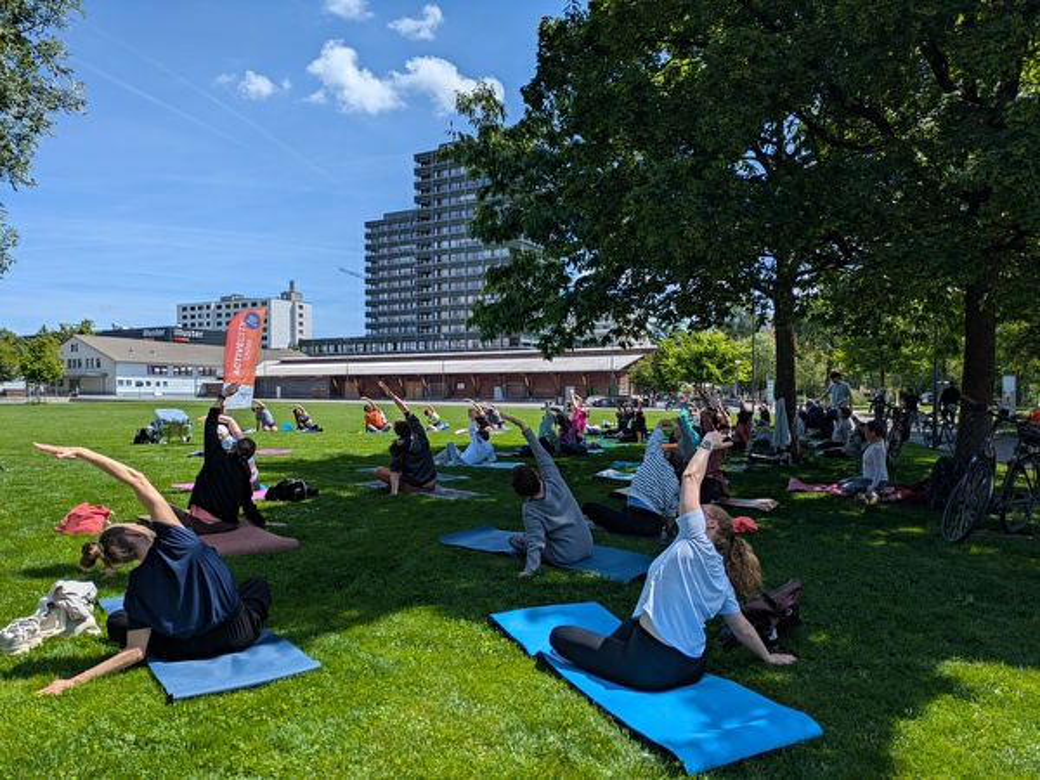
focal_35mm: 25
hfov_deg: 69.4
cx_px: 520
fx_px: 751
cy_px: 390
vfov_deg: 54.9
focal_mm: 5.43
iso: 46
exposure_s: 1/2451
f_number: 1.89
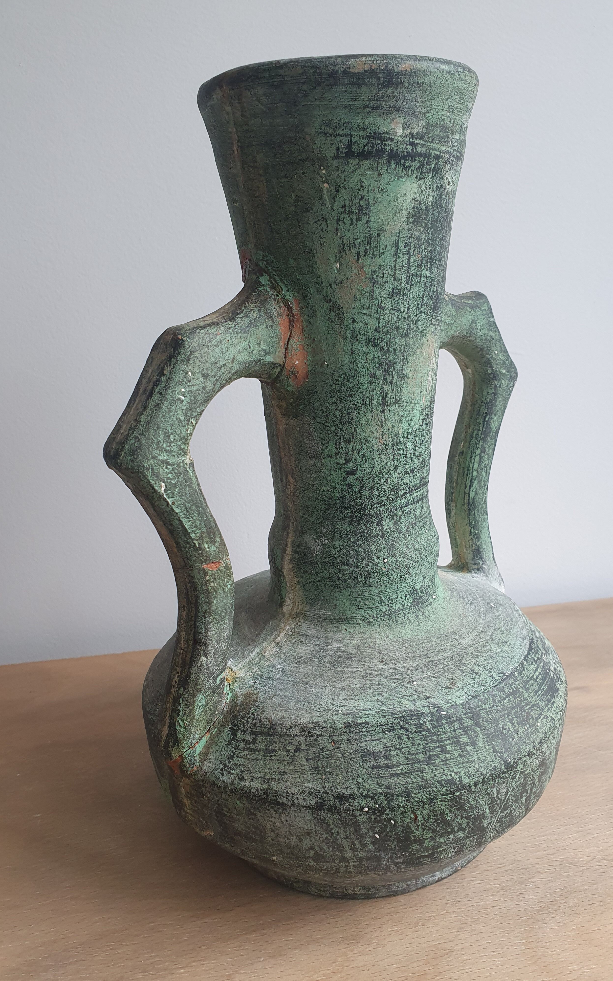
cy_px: 494
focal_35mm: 28
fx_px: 749
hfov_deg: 44.4
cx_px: 345
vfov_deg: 66.5
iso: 160
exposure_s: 1/100
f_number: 2.4
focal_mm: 4.32
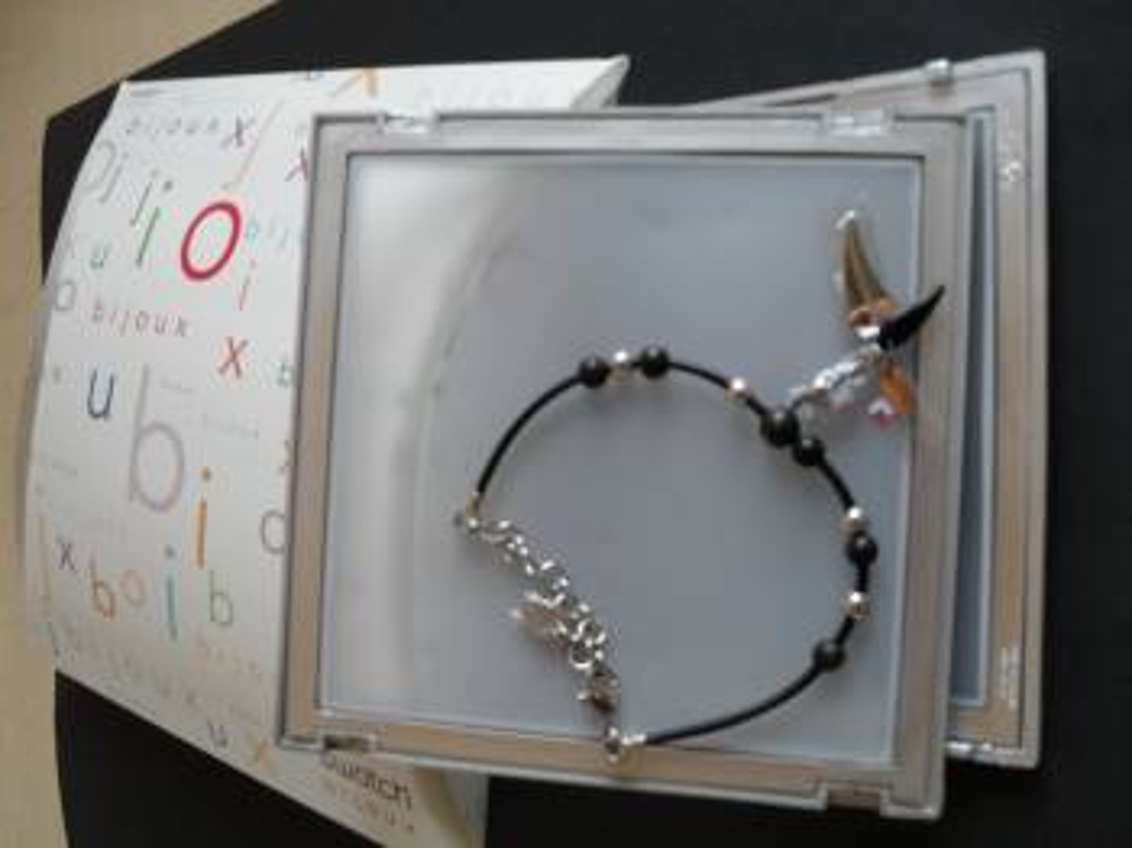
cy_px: 424
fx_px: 1144
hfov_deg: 52.7
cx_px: 566
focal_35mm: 35
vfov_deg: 40.7
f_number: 2.8
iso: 120
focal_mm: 6.2
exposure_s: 1/30
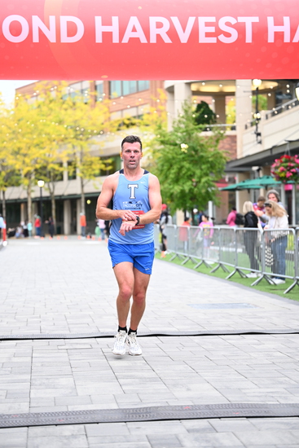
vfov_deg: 26.3
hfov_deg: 17.7
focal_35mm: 77
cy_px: 224
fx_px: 959
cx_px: 150
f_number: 2.8
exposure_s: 1/800
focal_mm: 77
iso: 1600
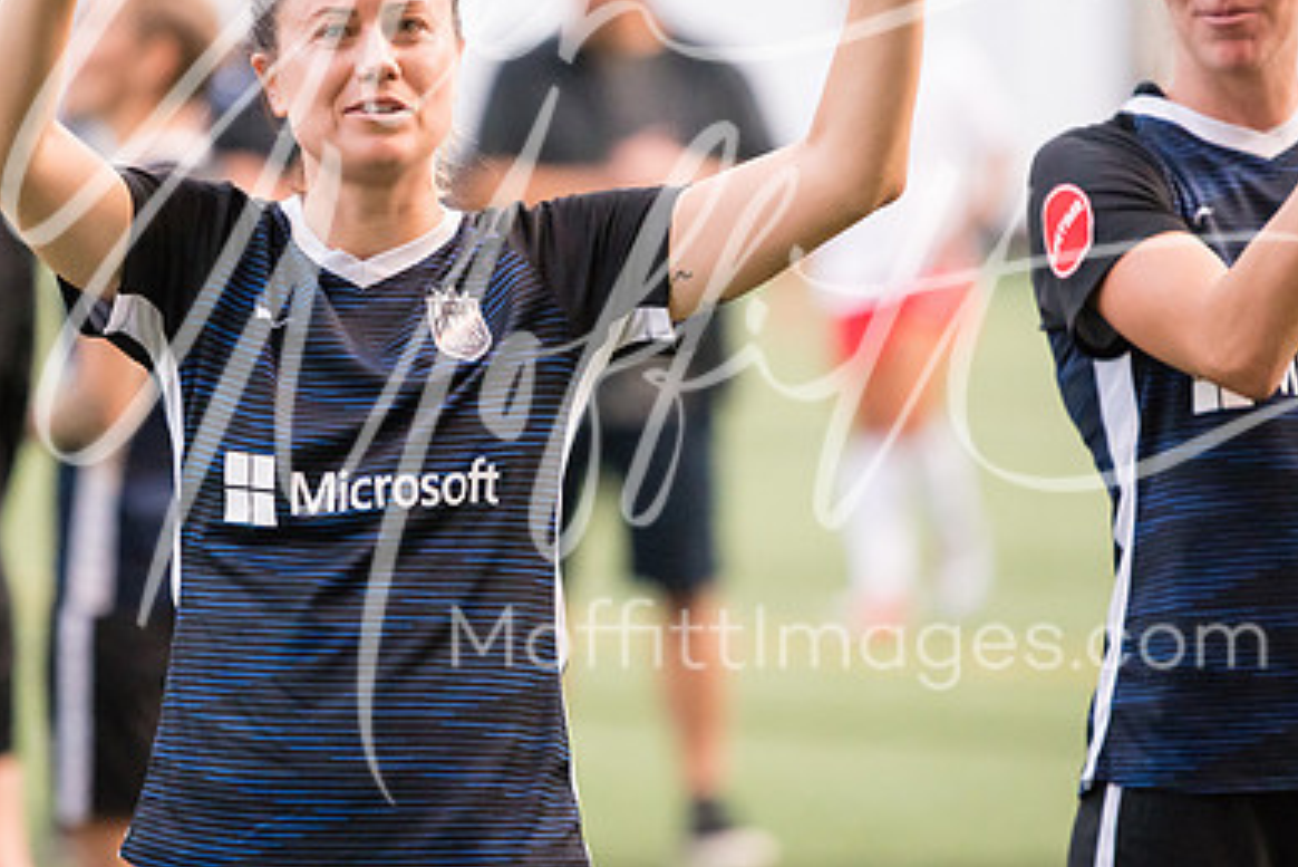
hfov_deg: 5.5
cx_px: 408
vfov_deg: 3.7
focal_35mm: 375
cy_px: 345
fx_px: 13525
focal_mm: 200
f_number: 2.8
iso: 7200
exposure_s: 1/2500
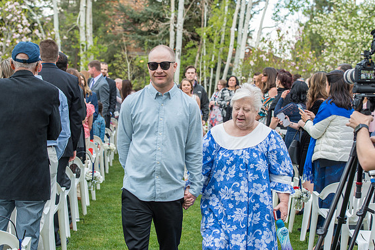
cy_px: 124
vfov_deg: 19.2
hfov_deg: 28.5
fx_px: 739
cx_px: 186
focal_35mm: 71
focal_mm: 70
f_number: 5
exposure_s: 1/200
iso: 400
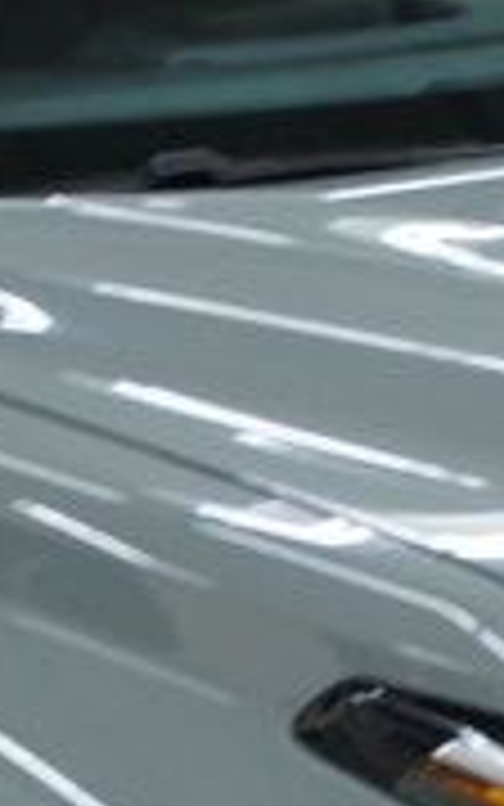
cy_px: 657
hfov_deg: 8.4
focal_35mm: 157
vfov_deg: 13.3
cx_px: 256
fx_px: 3448
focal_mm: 18
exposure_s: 1/30
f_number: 4
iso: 200
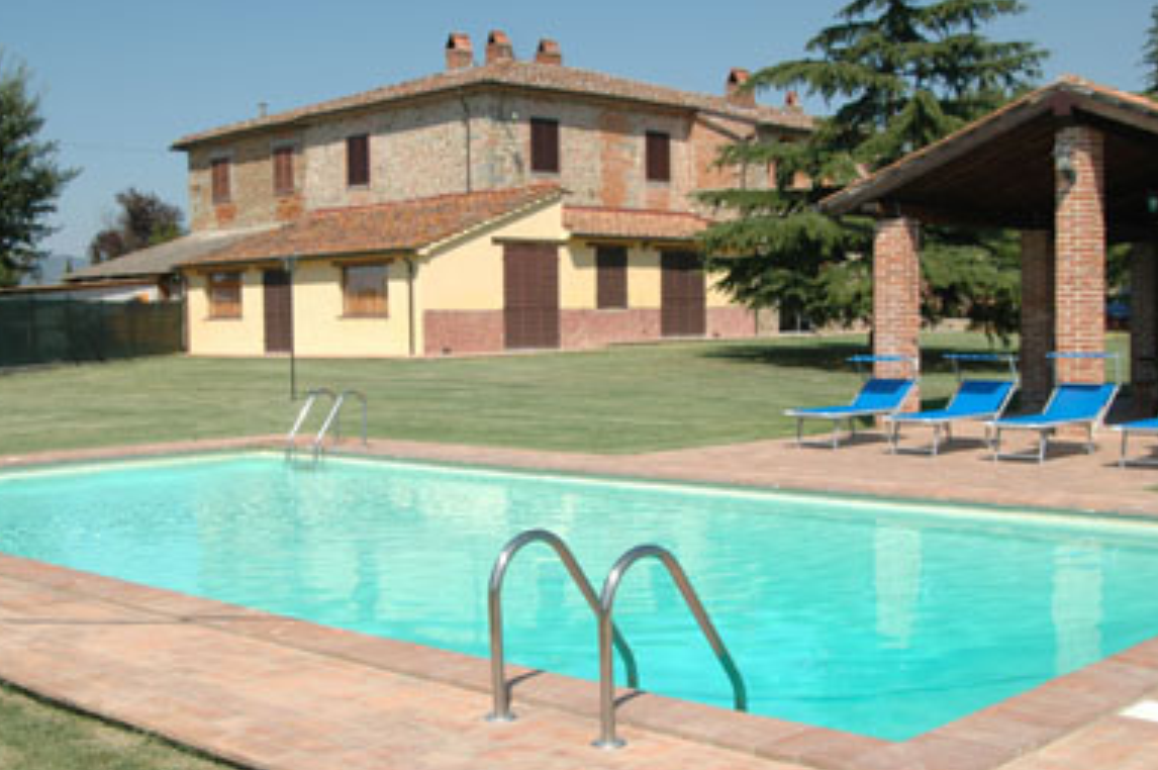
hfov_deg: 44.5
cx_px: 561
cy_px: 397
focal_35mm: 44
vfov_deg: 30.5
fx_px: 1414
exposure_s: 1/400
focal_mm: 28
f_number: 10
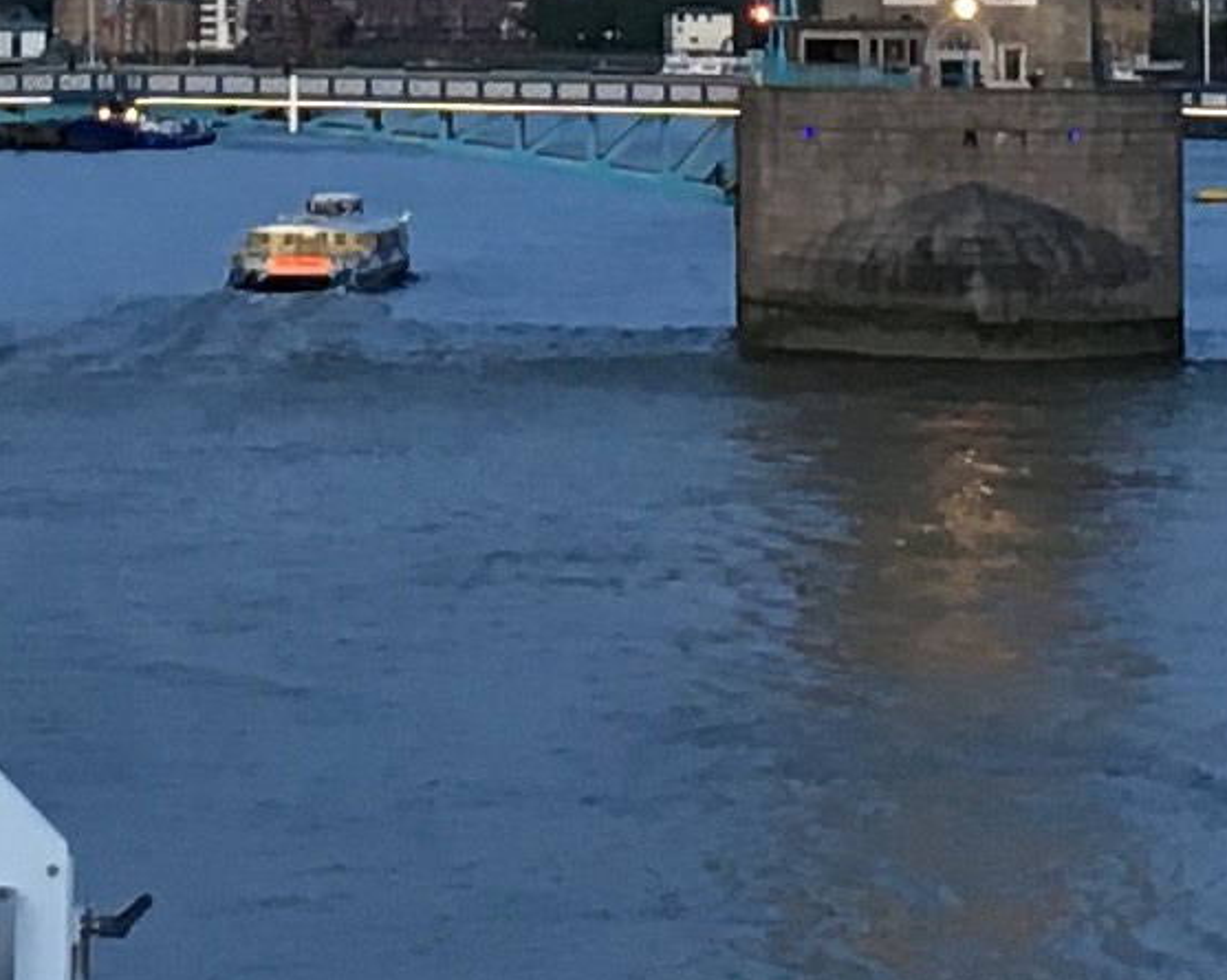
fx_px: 7441
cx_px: 381
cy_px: -753
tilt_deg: +7.8
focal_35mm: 205
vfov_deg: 7.3
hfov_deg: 9.4
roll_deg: -0.8
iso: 80
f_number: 2.2
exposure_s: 1/33
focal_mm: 4.15
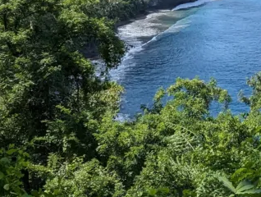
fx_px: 370
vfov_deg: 27.1
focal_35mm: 49
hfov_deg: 32.7
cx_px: 304
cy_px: -25
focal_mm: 1.95
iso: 46
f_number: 2.2
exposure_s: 1/1795
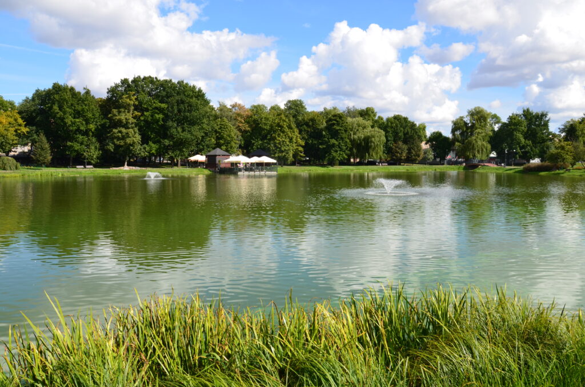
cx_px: 292
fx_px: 438
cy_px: 194
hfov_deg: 67.5
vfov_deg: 47.7
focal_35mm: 27
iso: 125
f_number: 11
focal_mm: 18
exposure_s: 1/125
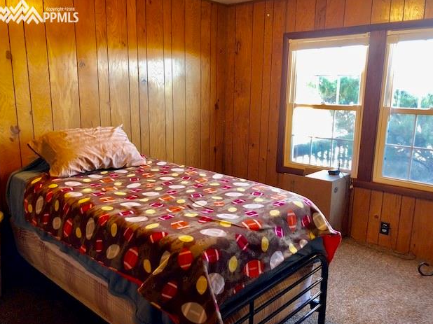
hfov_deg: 61.7
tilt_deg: -10.8
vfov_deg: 48.2
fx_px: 363
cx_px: 214
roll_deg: -0.9
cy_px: 166
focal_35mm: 29
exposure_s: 1/15
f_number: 1.8
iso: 50
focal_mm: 3.99
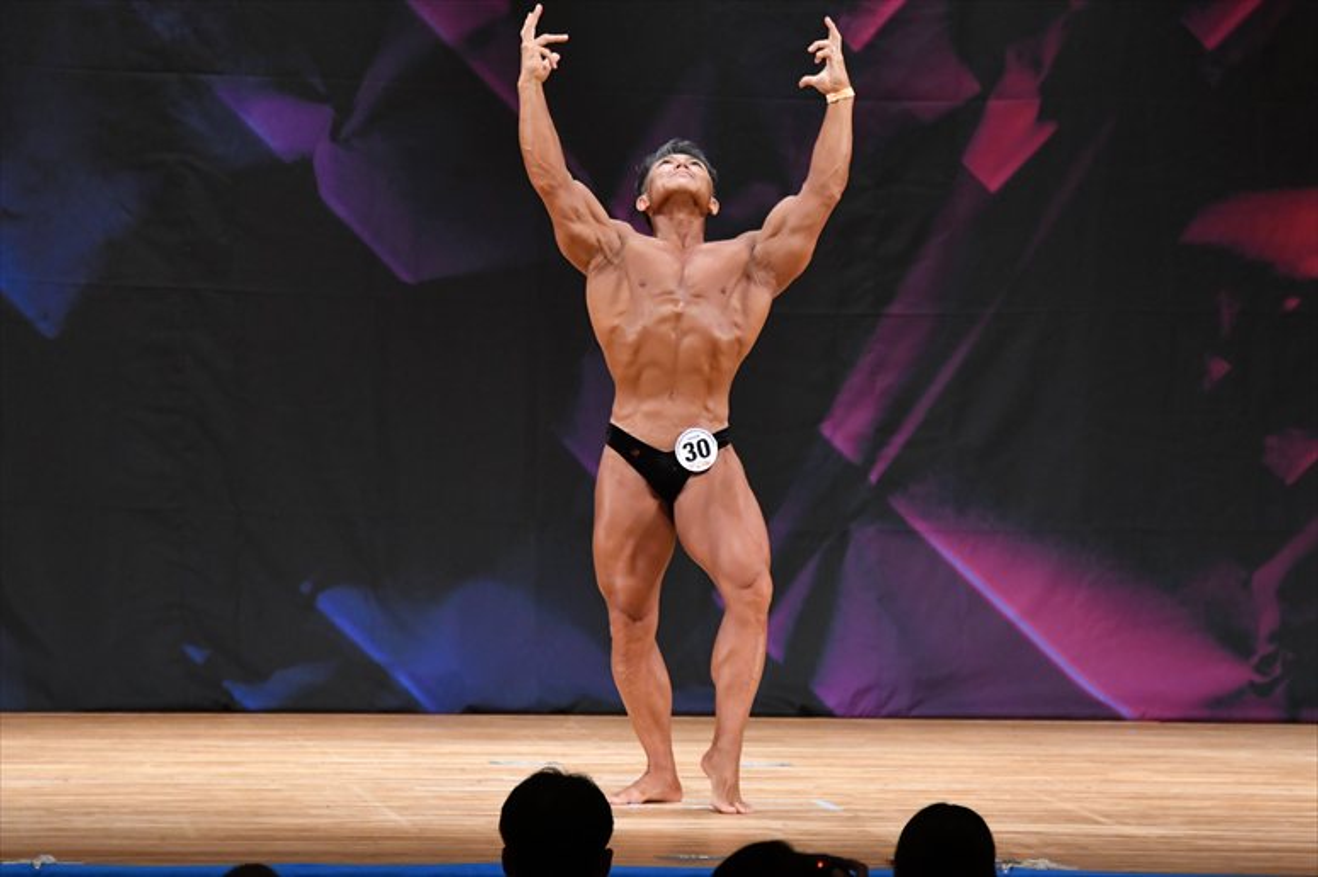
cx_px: 659
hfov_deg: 7.6
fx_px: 9880
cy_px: 438
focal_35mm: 270
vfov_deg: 5.1
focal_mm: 180
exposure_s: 1/400
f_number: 5.6
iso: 3200
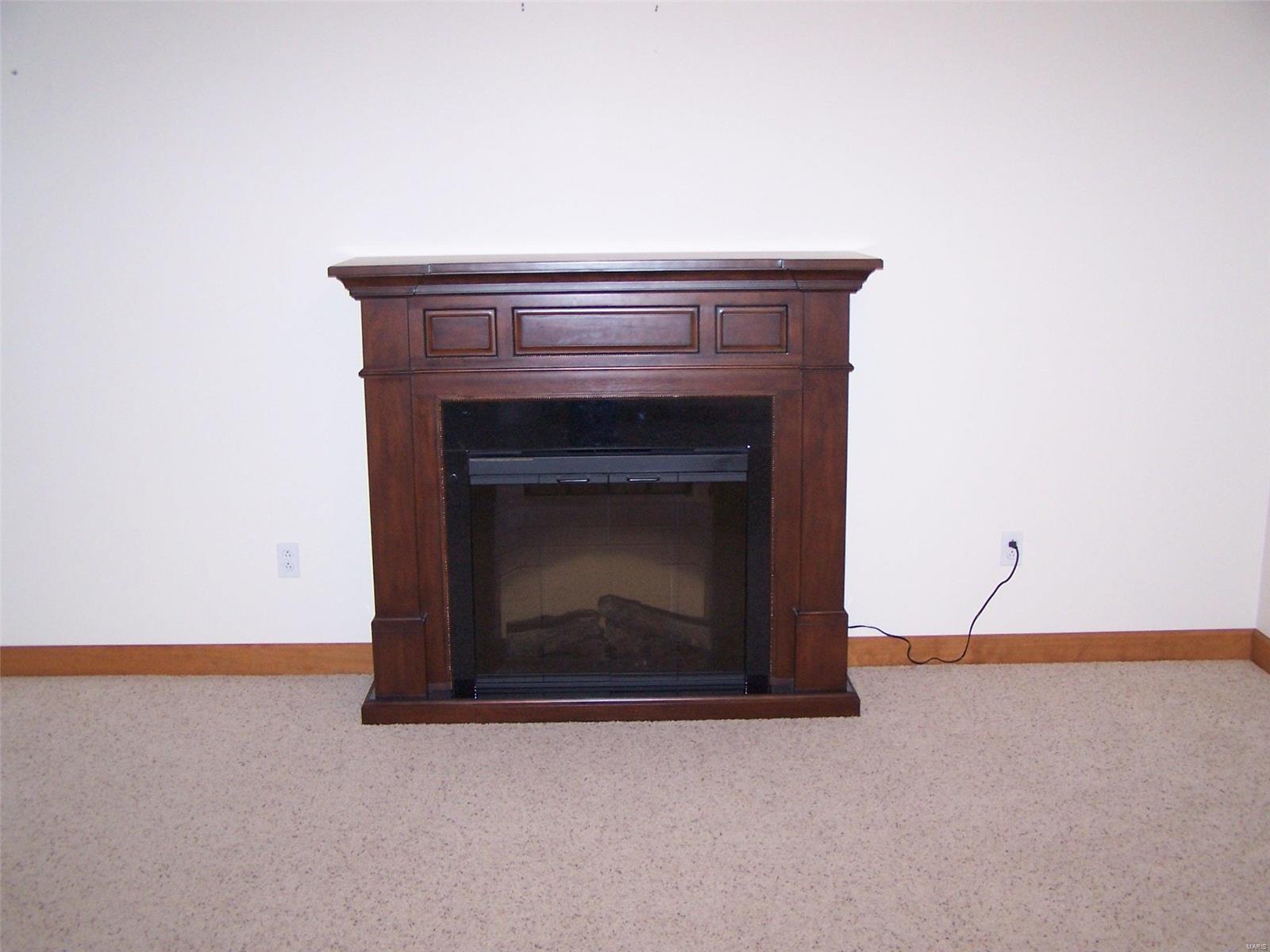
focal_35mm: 38
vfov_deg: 37.7
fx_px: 1394
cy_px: 476
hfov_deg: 49.0
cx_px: 635
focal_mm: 6.3
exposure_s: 1/60
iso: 140
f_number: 2.8
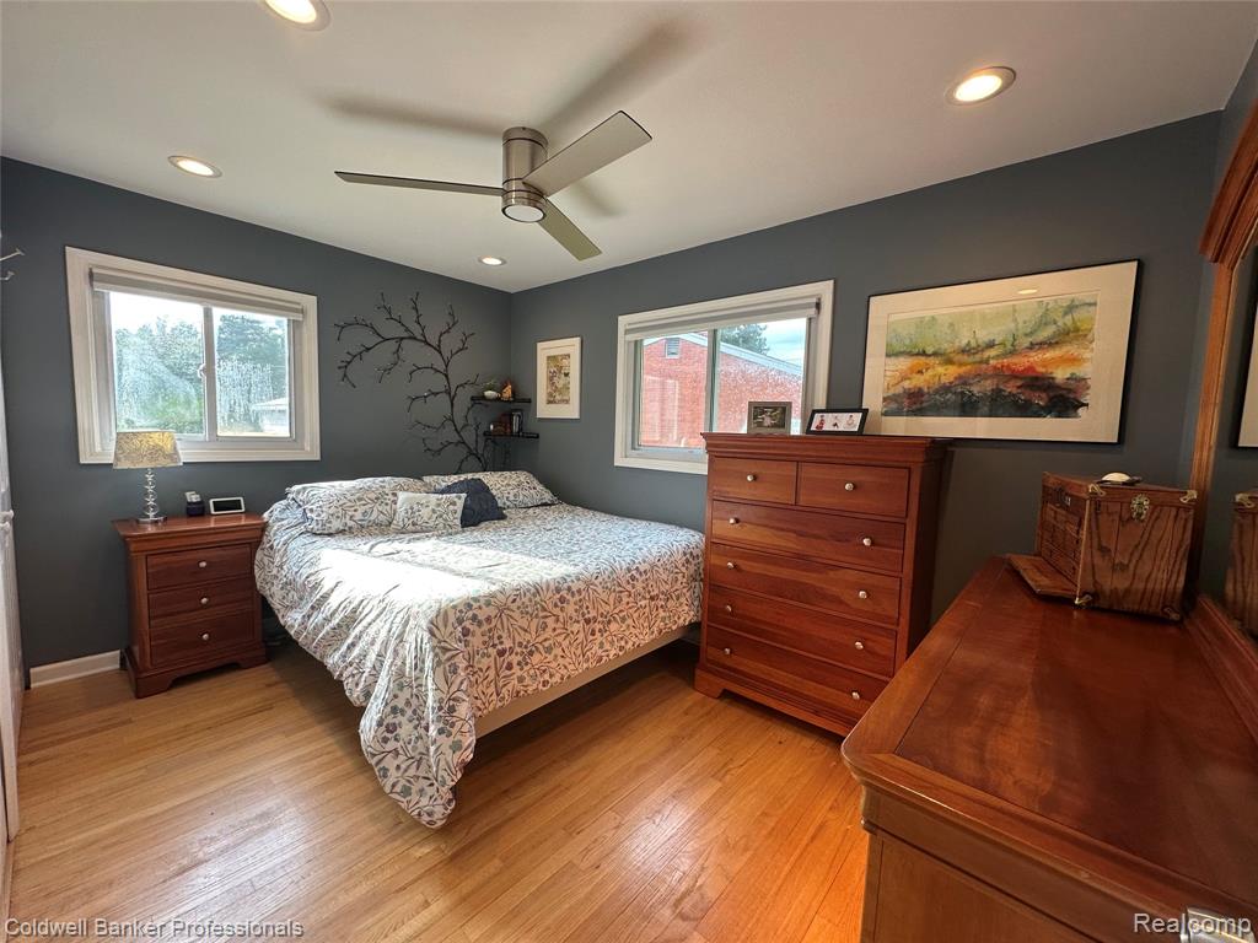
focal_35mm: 14
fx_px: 509
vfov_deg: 85.7
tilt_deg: -4.4
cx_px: 629
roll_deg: -2.0
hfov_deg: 102.1
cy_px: 472
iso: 80
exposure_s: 1/120
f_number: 2.2
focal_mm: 2.22
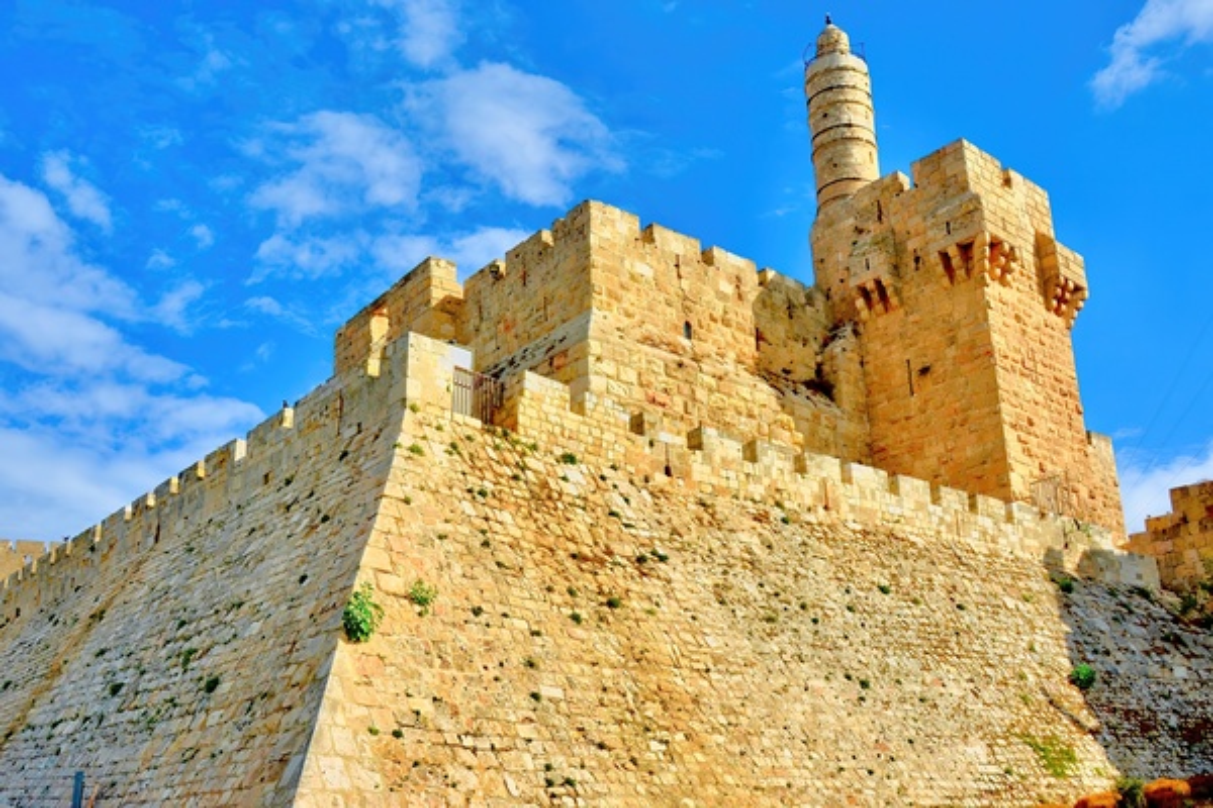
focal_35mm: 30
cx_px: 606
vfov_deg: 43.6
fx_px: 1011
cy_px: 404
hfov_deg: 61.9
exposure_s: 1/320
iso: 100
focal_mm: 20
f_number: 9
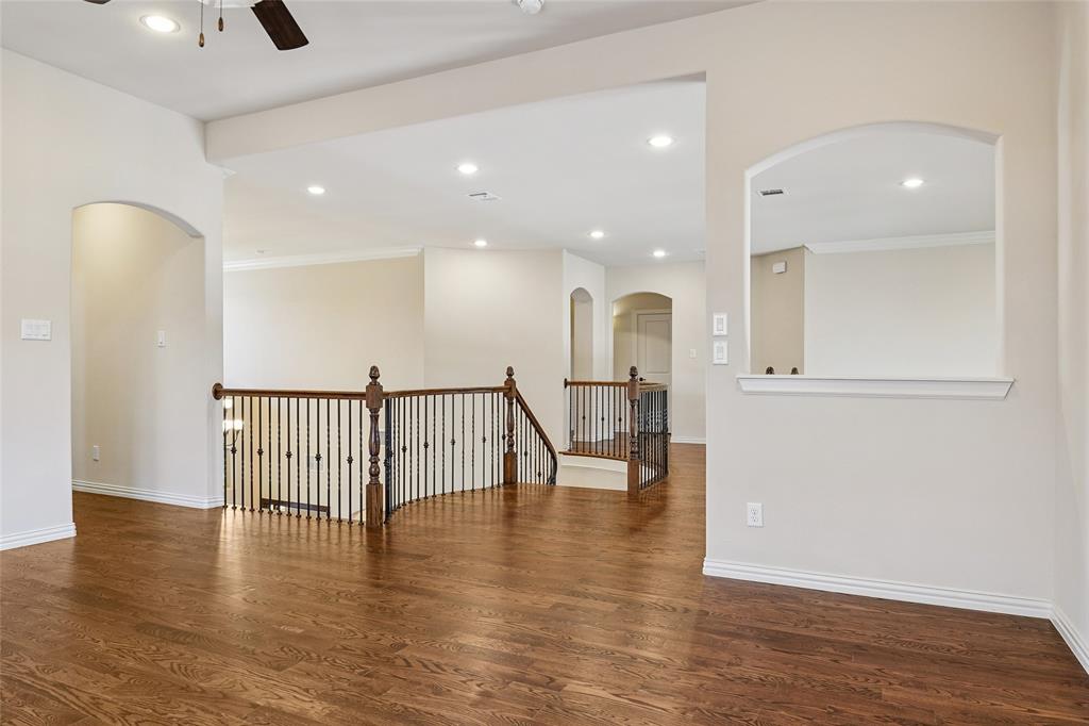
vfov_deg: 59.5
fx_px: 635
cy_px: 363
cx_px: 544
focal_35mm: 21
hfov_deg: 81.2
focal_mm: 14
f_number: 9
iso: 100
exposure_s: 1/2
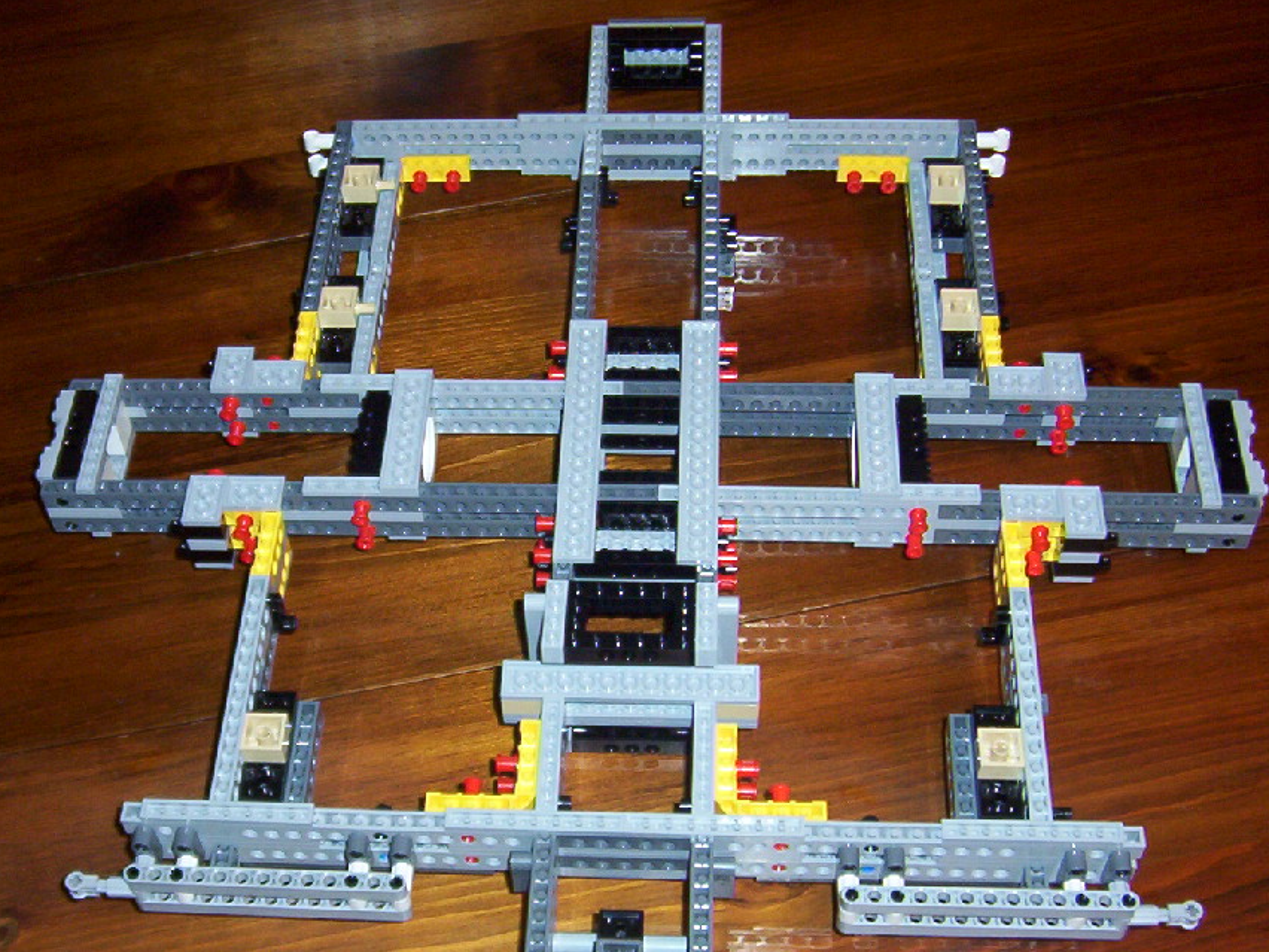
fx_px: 1833
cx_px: 518
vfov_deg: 29.0
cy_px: 577
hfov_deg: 38.1
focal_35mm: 50
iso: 140
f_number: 2.76
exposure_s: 1/30
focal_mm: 5.54
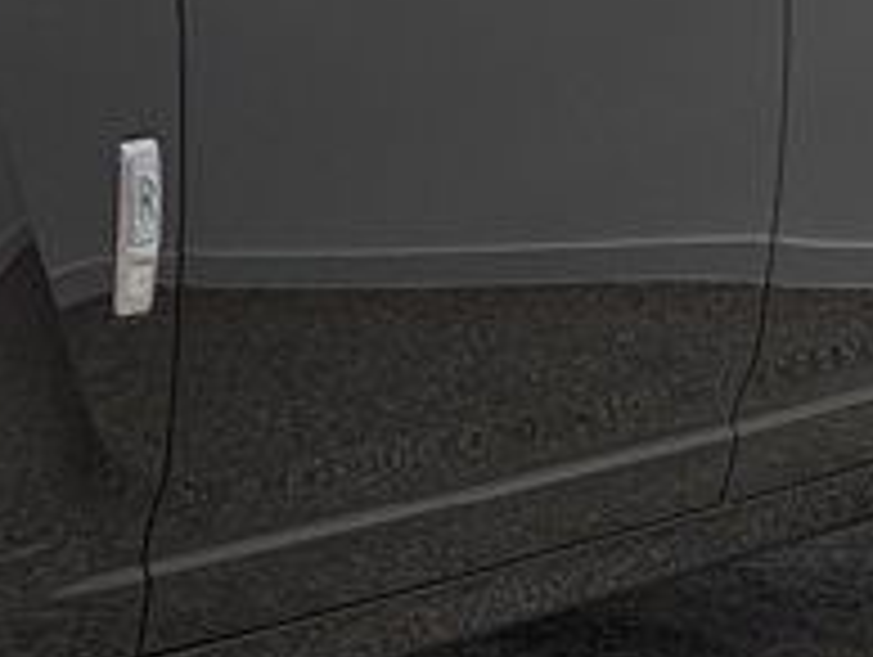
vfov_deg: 5.9
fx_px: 6388
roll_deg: -0.7
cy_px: -108
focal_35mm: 253
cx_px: -693
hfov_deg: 7.6
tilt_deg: -4.1
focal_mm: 6.76
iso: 50
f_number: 1.78
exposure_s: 1/209
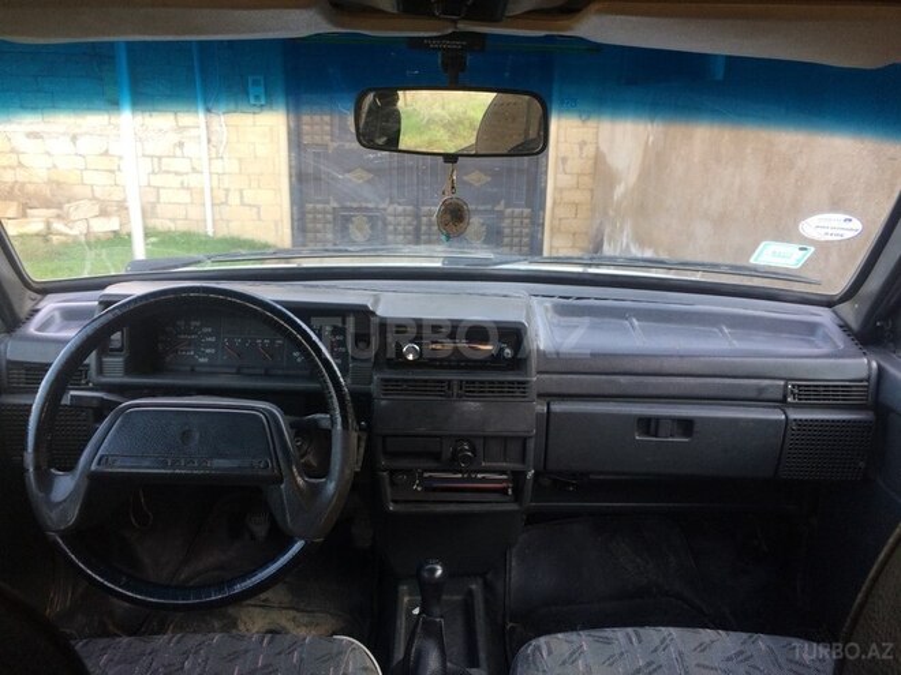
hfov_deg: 61.7
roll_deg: -2.2
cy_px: 338
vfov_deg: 48.2
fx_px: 755
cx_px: 450
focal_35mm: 29
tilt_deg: -16.6
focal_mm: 4.15
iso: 64
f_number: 2.2
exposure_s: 1/100
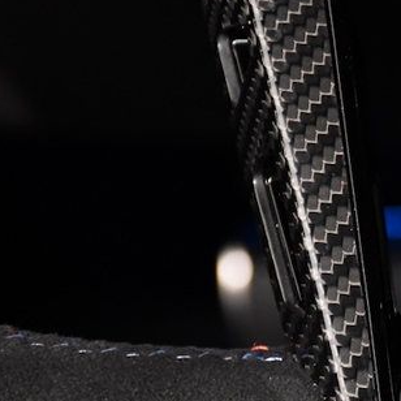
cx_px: 538
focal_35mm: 237
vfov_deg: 7.4
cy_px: 271
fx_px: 3106
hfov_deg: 7.3
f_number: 5.6
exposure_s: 1/60
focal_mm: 56
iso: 2500
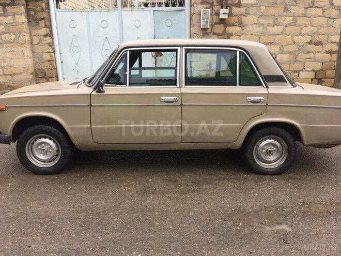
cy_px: 128
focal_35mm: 29
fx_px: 286
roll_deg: +1.3
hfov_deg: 61.7
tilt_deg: -15.2
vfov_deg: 48.2
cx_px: 170
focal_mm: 4.15
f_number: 2.2
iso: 32
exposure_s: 1/608
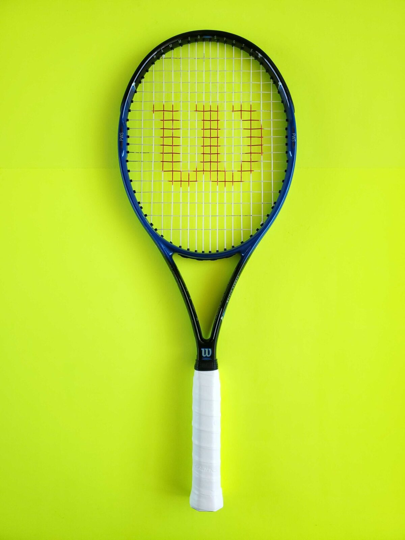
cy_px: 270
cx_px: 202
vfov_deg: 67.3
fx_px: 406
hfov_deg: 53.1
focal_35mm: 26
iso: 50
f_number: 1.5
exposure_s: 1/50
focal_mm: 4.3
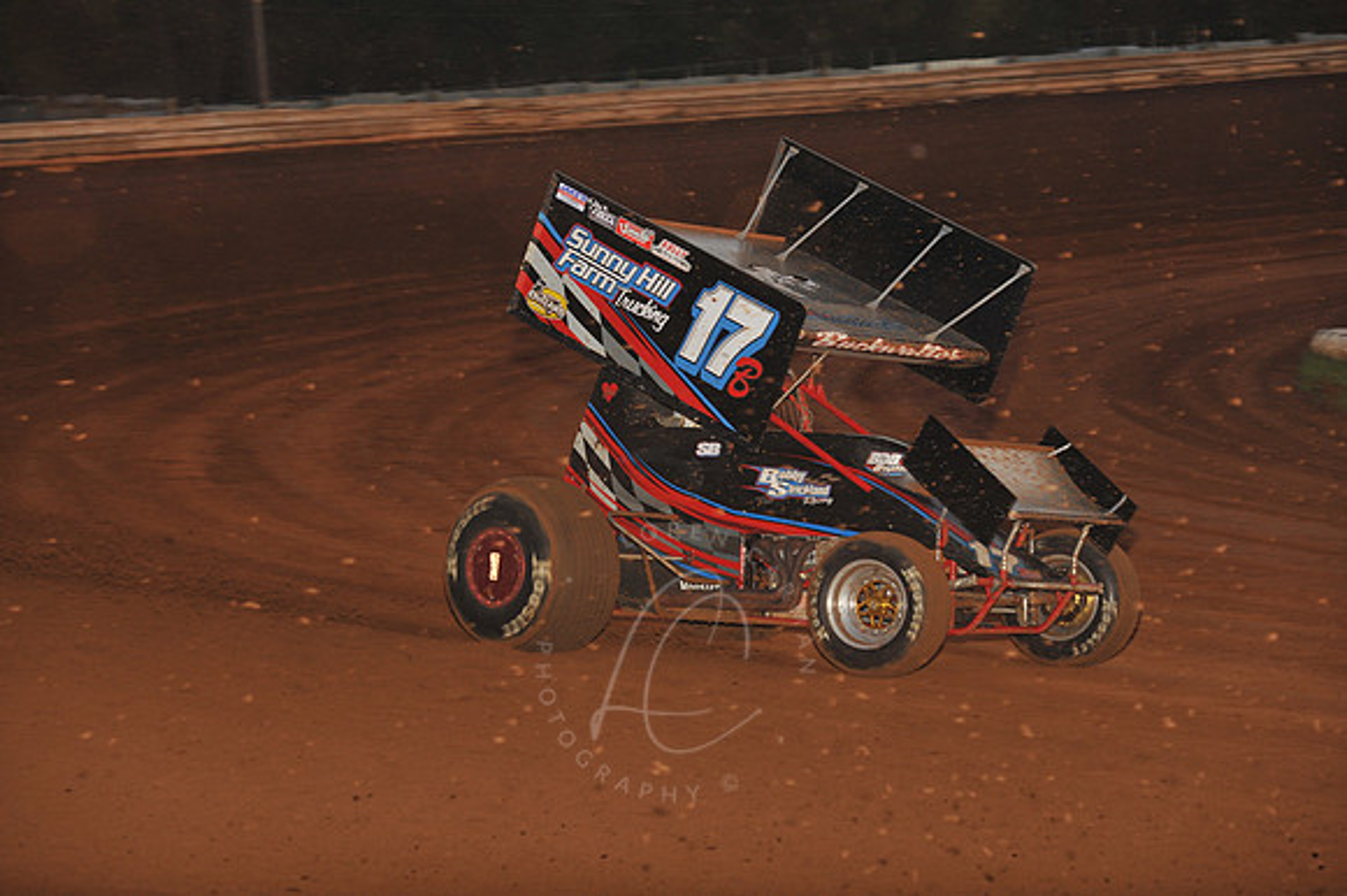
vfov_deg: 10.1
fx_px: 5048
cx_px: 674
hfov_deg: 15.2
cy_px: 448
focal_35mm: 135
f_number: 6.3
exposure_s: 1/320
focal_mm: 135
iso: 800
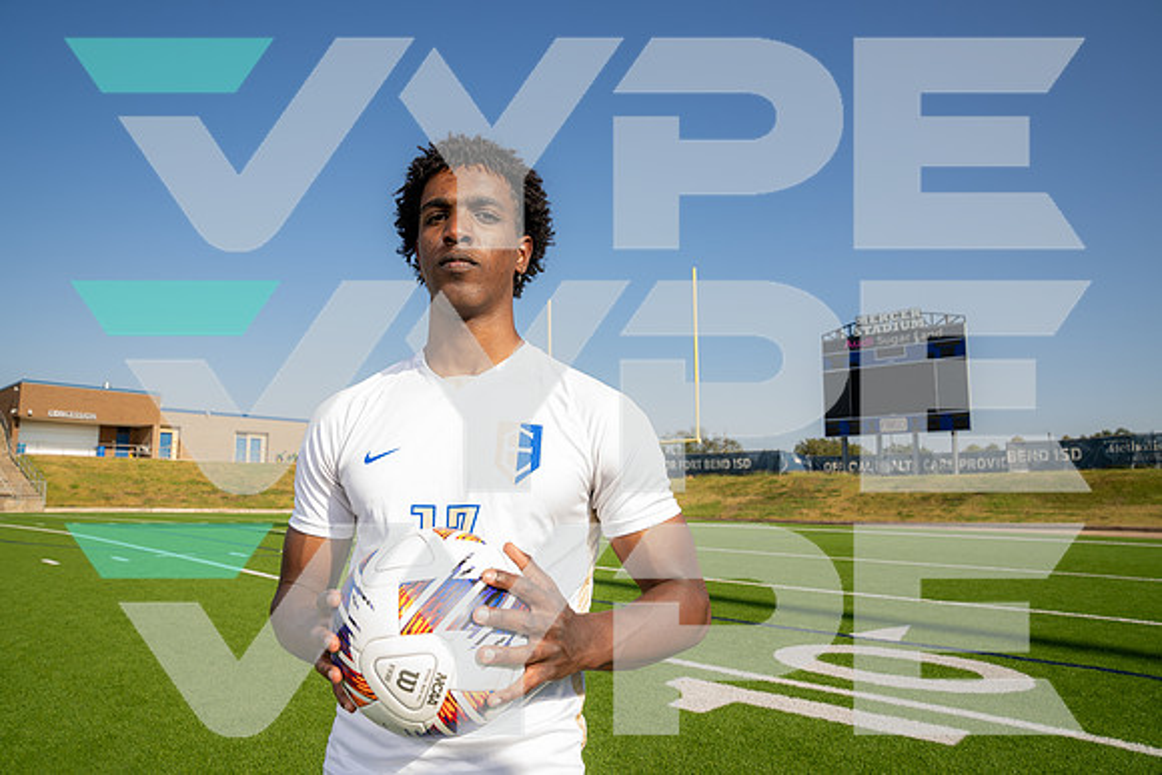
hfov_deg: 73.7
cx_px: 581
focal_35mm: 24
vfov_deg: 53.2
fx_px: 775
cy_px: 388
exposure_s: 1/125
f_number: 7.1
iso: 50
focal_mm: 24
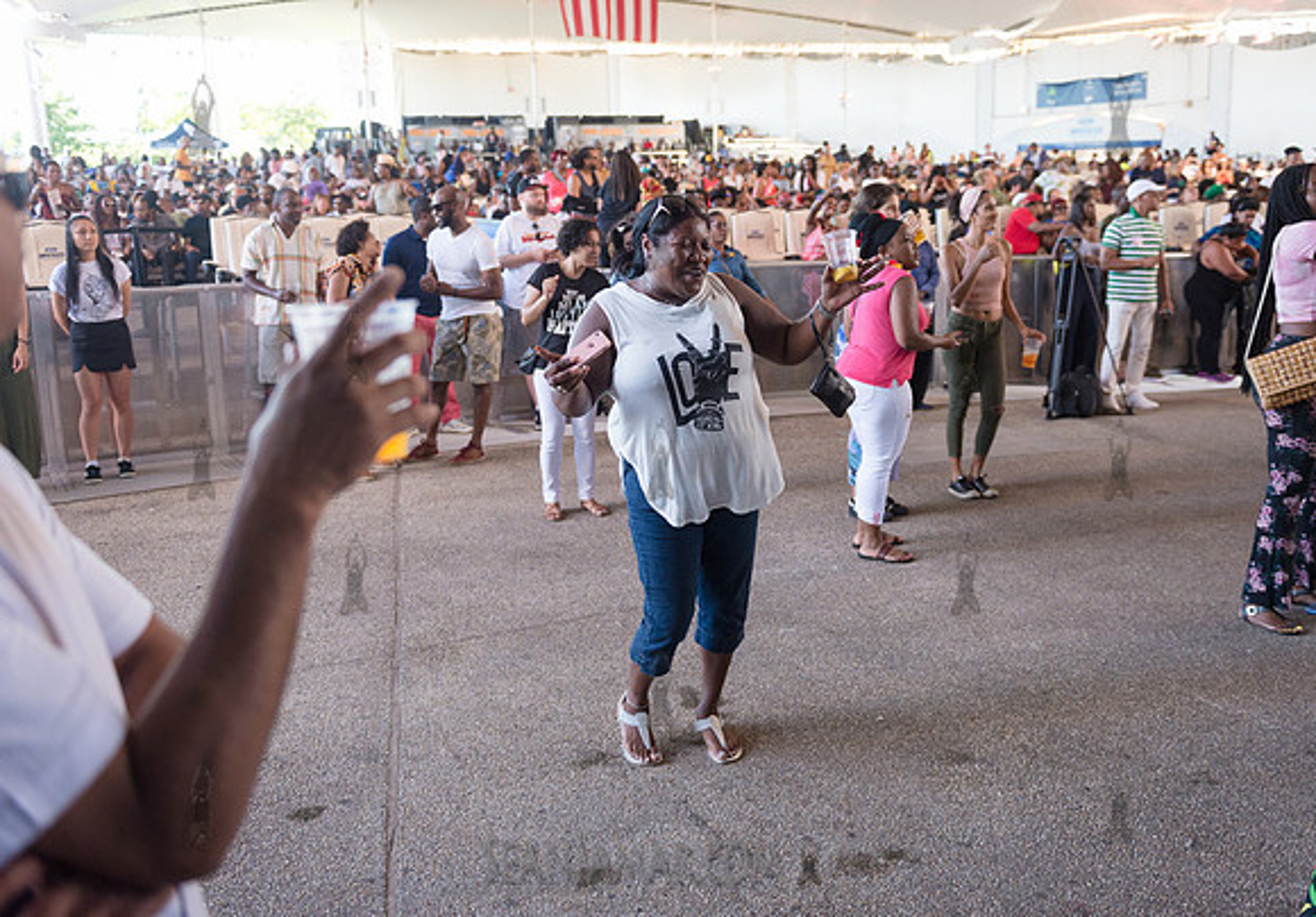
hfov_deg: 55.8
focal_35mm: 33
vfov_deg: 40.5
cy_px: 436
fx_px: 1241
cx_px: 720
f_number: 2.8
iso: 1600
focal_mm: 31
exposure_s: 1/640
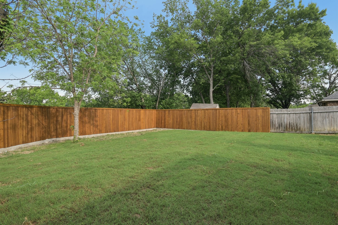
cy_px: 112
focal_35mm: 18
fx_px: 174
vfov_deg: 65.9
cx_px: 169
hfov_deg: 88.4
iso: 400
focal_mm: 18.5
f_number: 8
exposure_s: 1/320
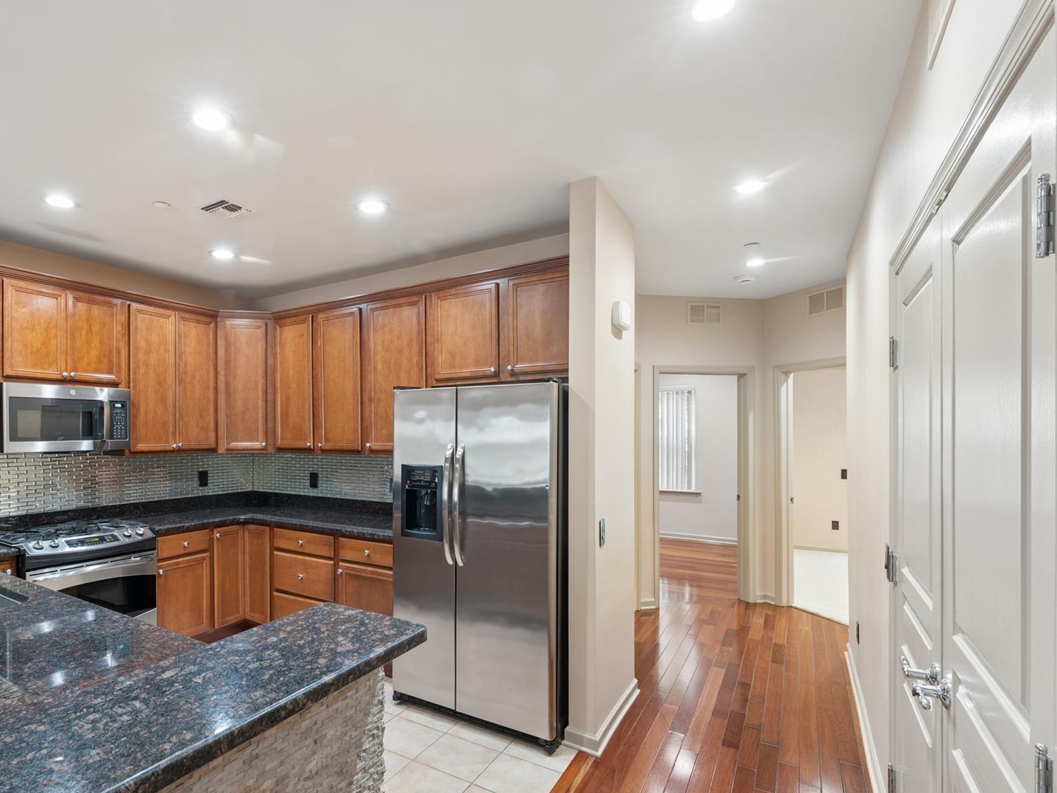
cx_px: 385
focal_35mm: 18
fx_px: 550
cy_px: 435
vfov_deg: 71.4
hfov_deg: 85.7
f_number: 11
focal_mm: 14
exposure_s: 2
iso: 100
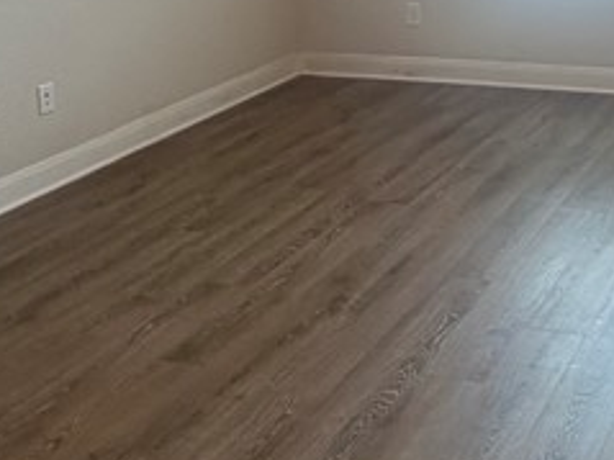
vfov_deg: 22.6
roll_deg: +2.1
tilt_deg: -6.7
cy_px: -80
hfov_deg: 30.6
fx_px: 1064
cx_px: 563
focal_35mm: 60
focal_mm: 2.22
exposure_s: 1/120
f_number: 2.2
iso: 125
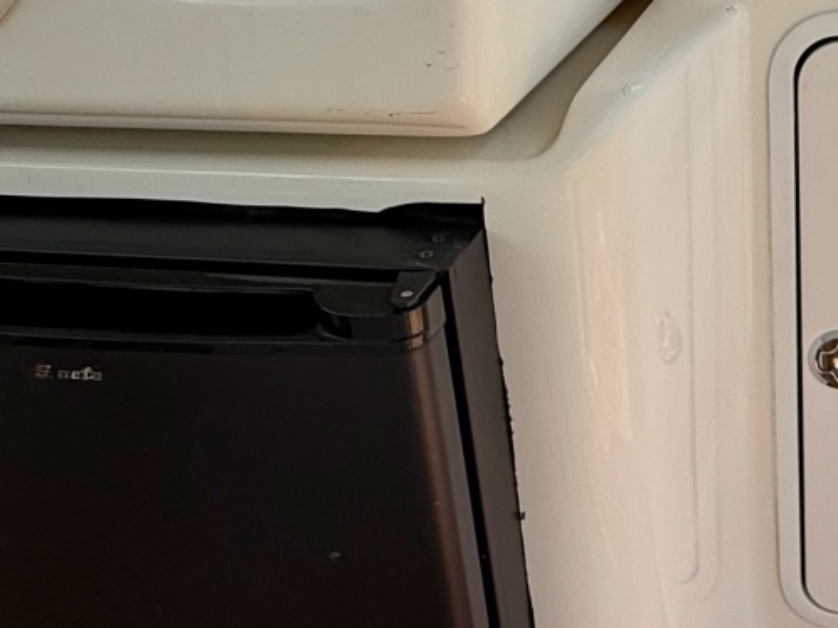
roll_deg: +0.0
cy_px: 167
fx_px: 1089
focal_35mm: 45
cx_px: 798
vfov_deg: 31.6
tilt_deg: -21.8
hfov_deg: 38.3
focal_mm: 2.22
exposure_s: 1/405
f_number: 2.2
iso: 64
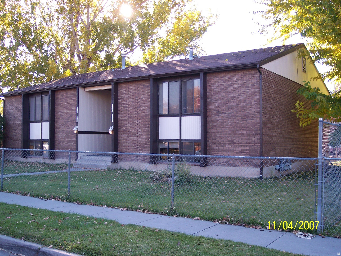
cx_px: 170
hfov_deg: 49.0
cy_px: 128
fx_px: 374
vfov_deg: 37.7
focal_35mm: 38
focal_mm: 8
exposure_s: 1/250
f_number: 2.8
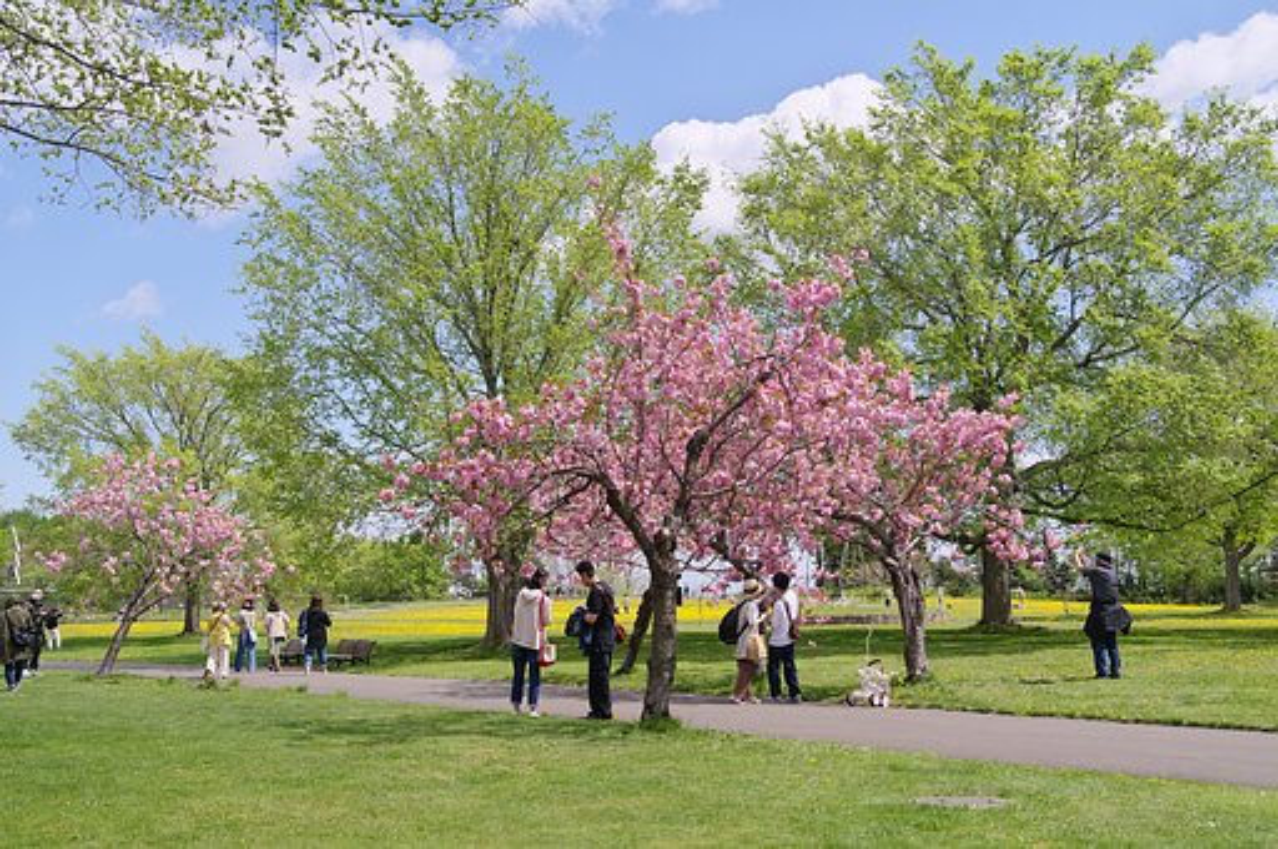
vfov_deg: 36.8
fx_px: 1276
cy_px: 424
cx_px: 639
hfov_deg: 53.2
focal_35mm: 36
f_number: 7.1
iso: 200
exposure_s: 1/200
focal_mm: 24
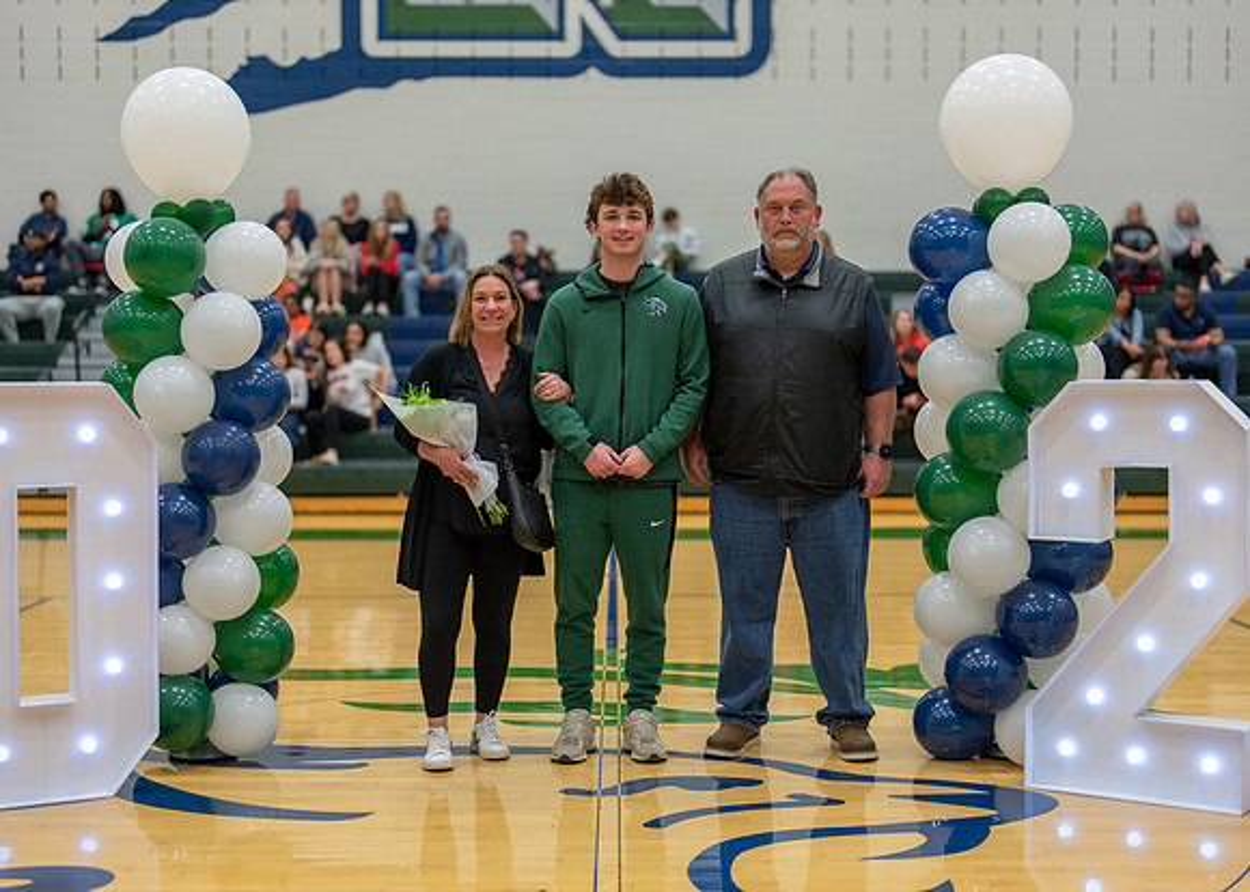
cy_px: 446
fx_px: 1883
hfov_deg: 36.7
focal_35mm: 53
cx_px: 625
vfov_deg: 26.7
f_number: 1.2
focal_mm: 50
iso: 320
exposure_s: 1/400
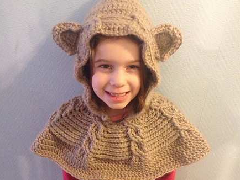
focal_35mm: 38
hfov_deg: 48.9
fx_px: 264
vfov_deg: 37.7
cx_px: 116
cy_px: 94
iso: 800
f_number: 2.4
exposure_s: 1/15
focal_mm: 4.12
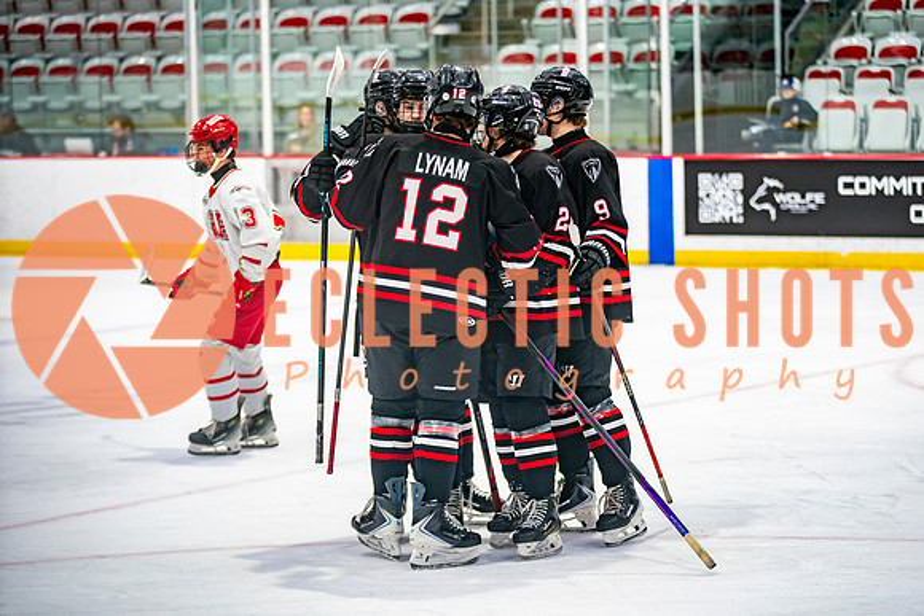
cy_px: 271
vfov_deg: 10.2
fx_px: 3454
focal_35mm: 135
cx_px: 518
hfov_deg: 15.2
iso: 1600
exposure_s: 1/640
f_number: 2.8
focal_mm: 120
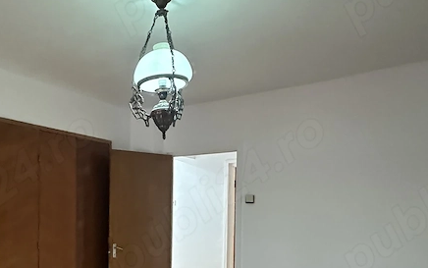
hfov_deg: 53.9
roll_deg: -0.9
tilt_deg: -0.4
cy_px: 214
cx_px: 103
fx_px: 397
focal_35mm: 34
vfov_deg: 36.1
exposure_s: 1/50
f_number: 2.2
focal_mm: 2.22
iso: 1000
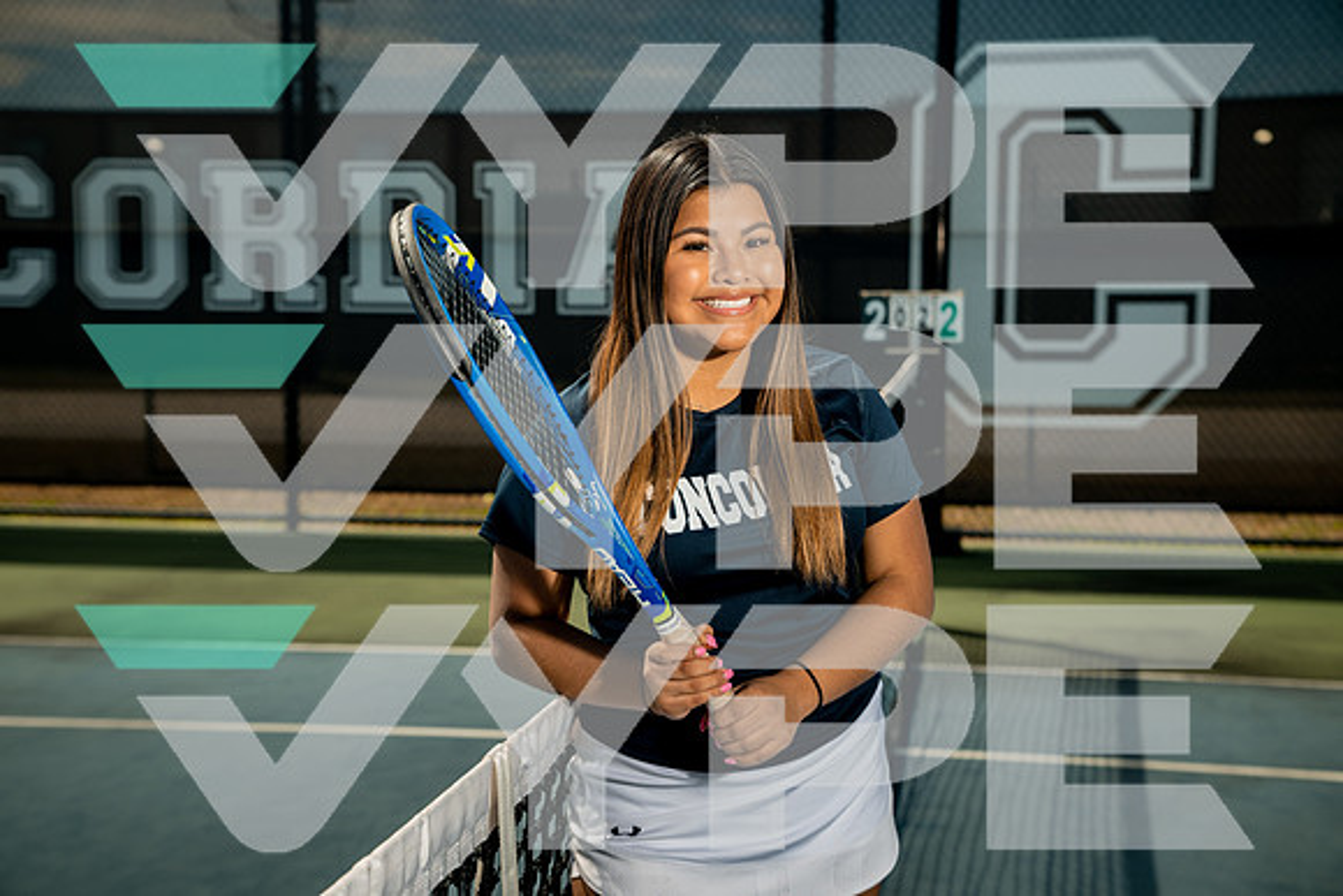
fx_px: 2127
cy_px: 448
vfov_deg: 23.8
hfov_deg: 35.0
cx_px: 672
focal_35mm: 57
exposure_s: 1/250
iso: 100
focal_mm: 57
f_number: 4.5
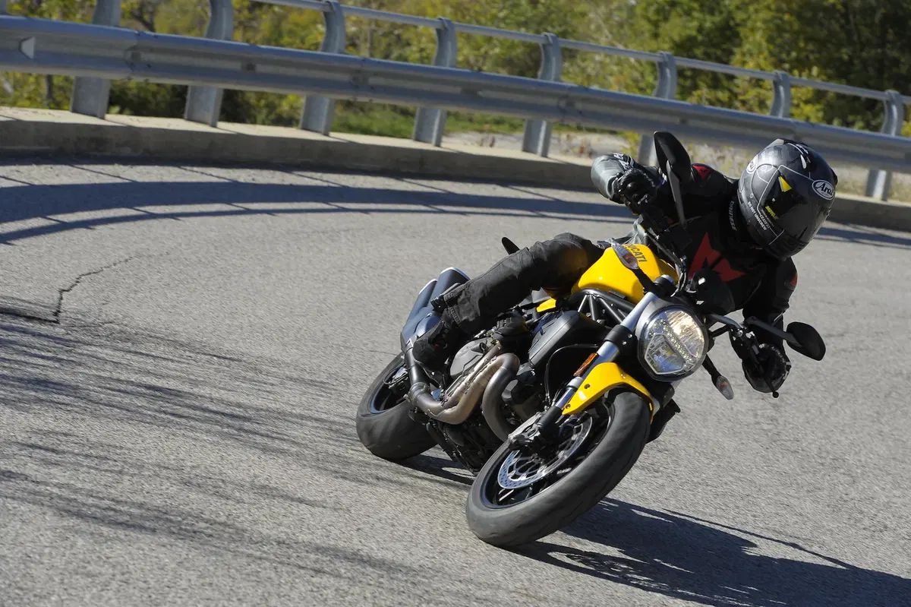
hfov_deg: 15.2
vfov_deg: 10.2
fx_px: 3415
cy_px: 304
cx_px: 456
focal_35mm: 135
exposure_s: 1/400
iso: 200
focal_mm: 135
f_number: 8
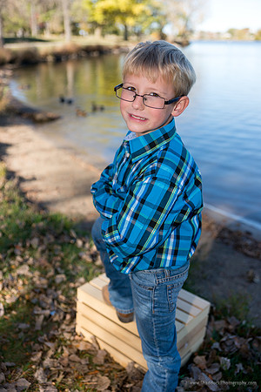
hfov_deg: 37.9
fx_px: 381
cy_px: 196
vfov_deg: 54.4
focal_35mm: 35
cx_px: 130
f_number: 2.8
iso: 200
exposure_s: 1/2000
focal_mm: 35
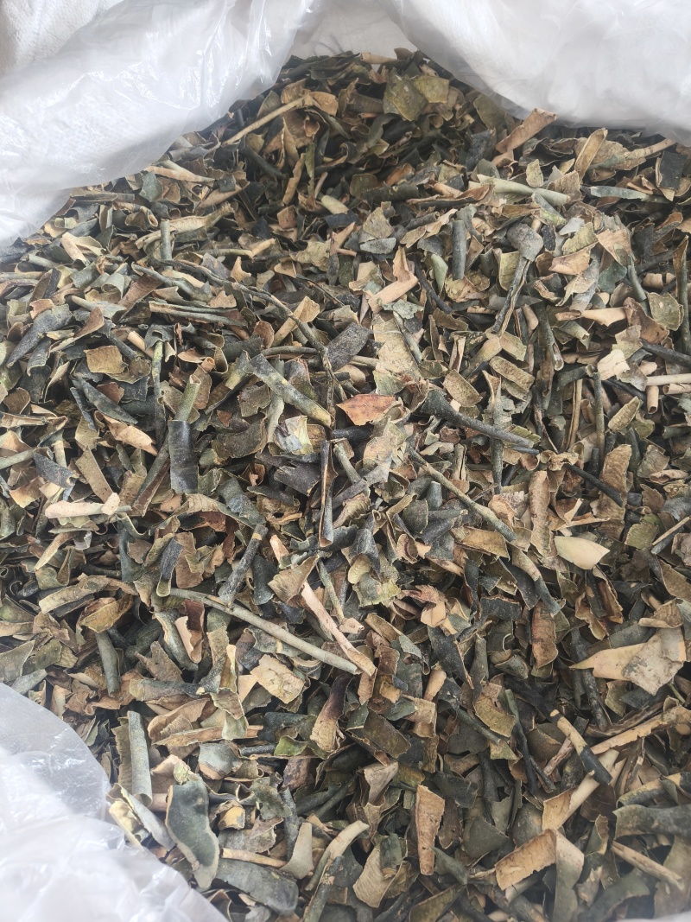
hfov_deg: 56.8
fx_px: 639
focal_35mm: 24
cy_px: 461
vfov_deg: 71.6
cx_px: 346
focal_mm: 5.59
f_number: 1.8
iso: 200
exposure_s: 1/50
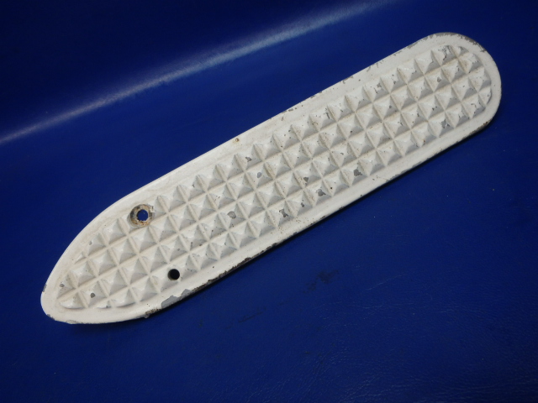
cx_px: 269
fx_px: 435
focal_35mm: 28
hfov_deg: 63.4
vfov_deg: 49.7
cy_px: 202
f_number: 3.9
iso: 200
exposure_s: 1/40
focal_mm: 5
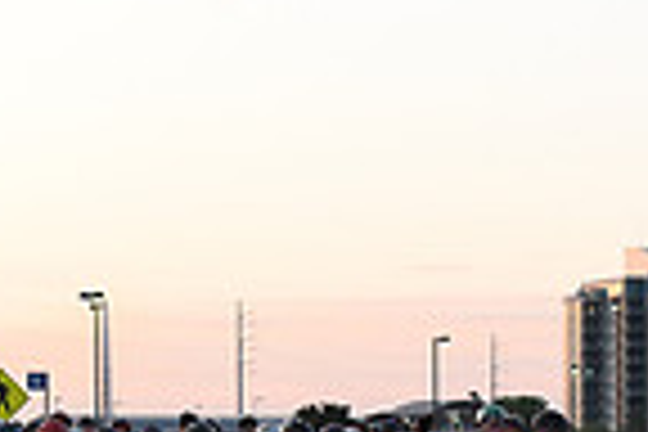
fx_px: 3618
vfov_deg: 6.7
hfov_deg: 10.2
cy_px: 641
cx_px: 158
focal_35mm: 201
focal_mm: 50
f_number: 2.8
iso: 2500
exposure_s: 1/400
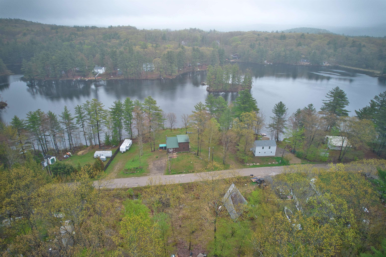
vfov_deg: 57.2
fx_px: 236
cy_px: 128
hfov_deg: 78.6
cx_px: 193
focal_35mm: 22
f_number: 2.8
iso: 100
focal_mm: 8.38
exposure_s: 1/80
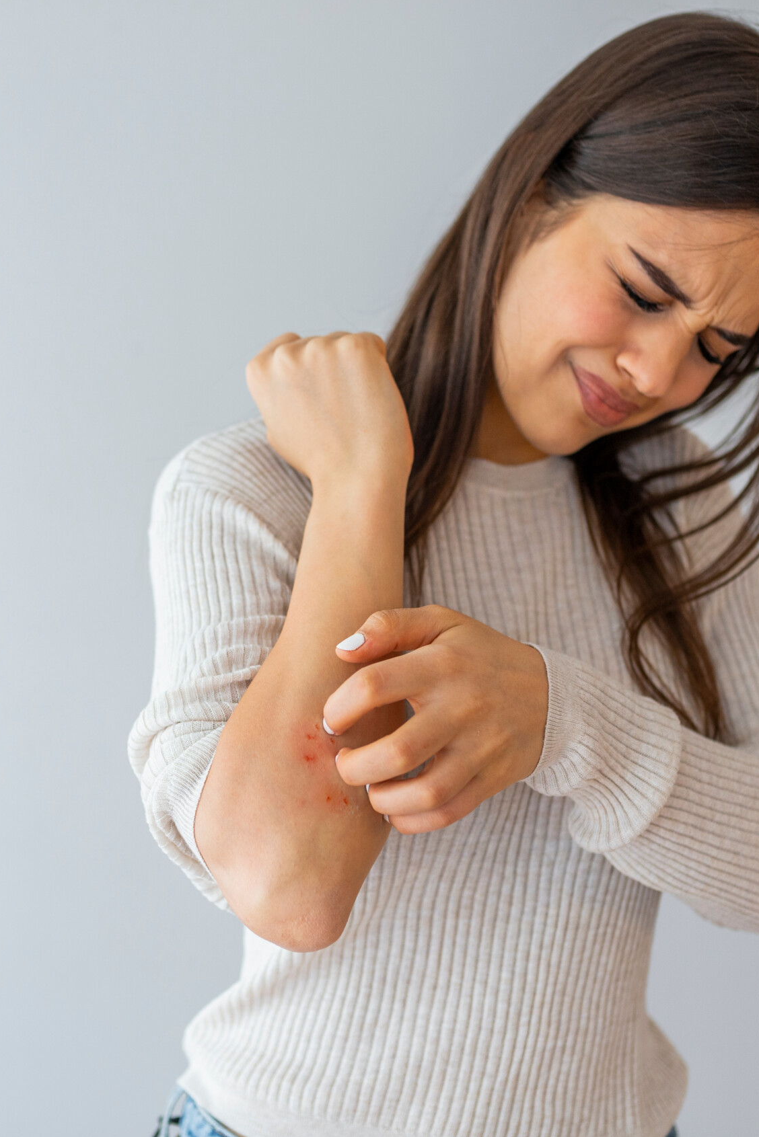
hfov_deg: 25.4
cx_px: 270
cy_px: 573
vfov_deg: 37.5
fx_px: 1675
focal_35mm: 53
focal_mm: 35
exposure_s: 1/160
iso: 640
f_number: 2.5
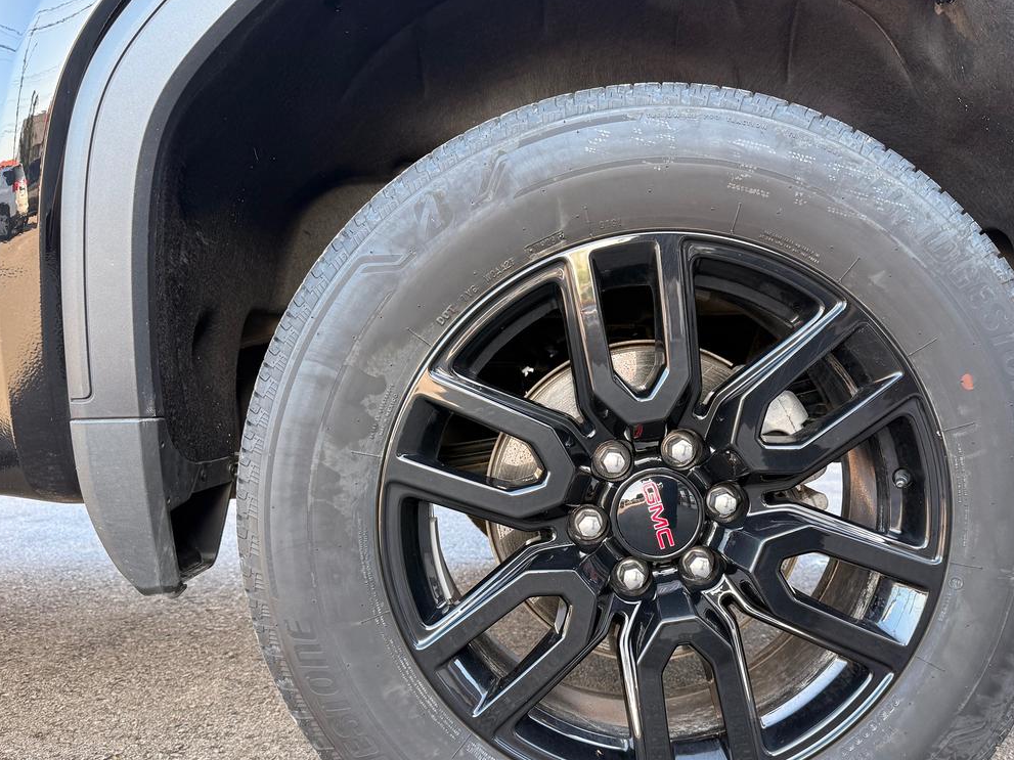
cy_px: 465
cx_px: 564
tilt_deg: -3.9
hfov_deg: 58.2
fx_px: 908
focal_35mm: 31
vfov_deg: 45.1
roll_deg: -1.5
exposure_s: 1/121
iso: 100
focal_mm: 6.76
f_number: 1.78
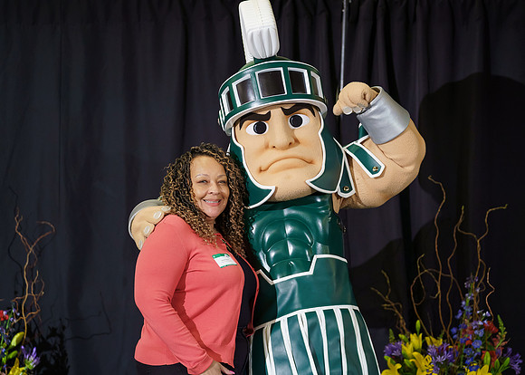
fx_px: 2011
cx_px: 266
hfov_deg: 14.9
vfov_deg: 10.6
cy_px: 156
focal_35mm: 135
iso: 1600
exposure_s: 1/160
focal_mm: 110
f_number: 2.8
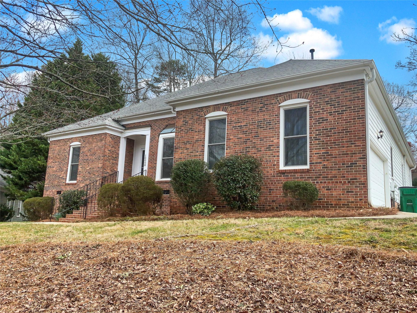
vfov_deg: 48.2
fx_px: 349
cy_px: 156
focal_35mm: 29
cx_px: 208
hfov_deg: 61.7
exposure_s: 1/929
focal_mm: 3
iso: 16
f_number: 1.8
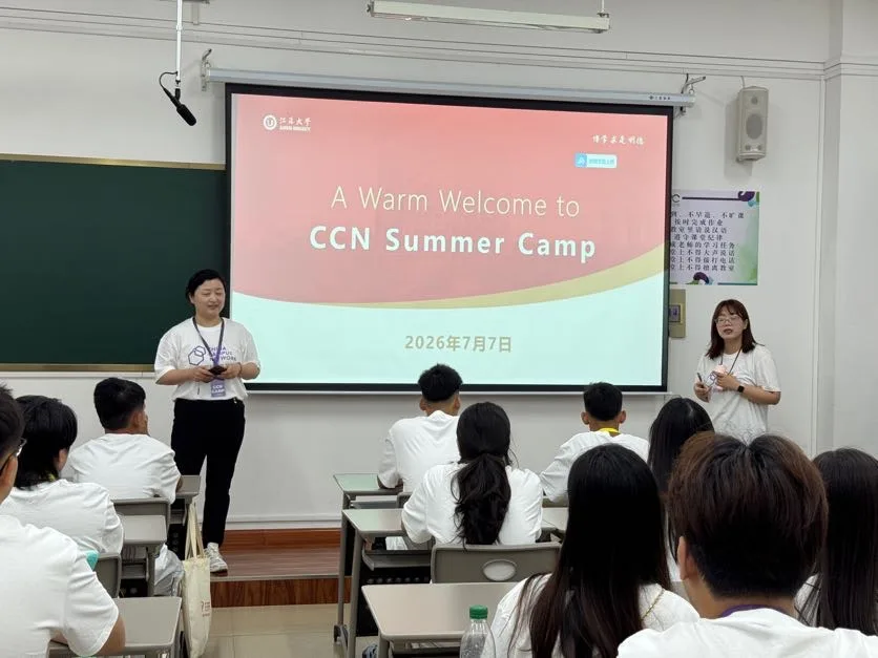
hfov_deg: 39.7
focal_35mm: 48
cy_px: 329
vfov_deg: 30.3
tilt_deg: -0.5
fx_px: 1217
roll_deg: -1.3
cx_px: 439
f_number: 1.78
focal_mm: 6.76
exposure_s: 1/60
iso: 64
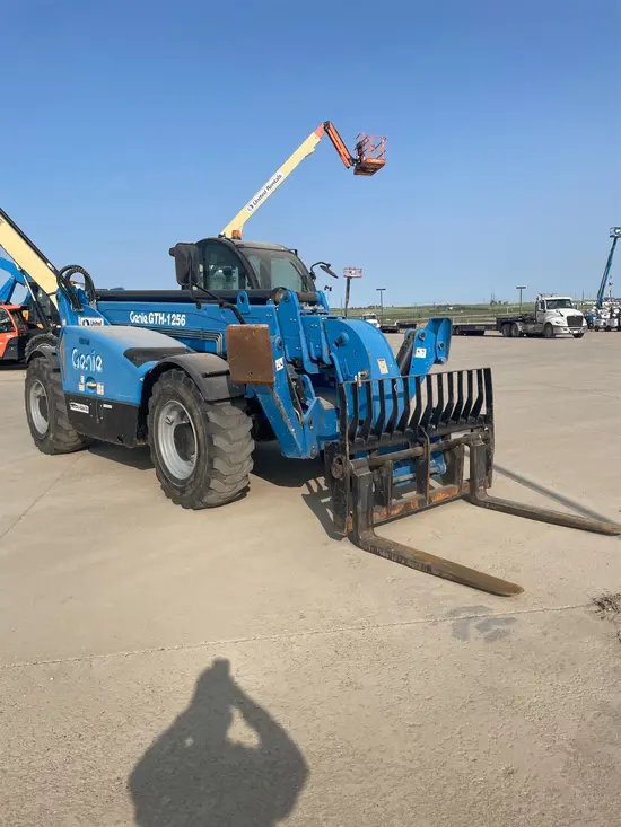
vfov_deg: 67.3
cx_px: 310
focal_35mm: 26
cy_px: 414
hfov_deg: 53.1
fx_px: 622
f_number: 1.6
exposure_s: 1/4132
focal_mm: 4.2
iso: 32
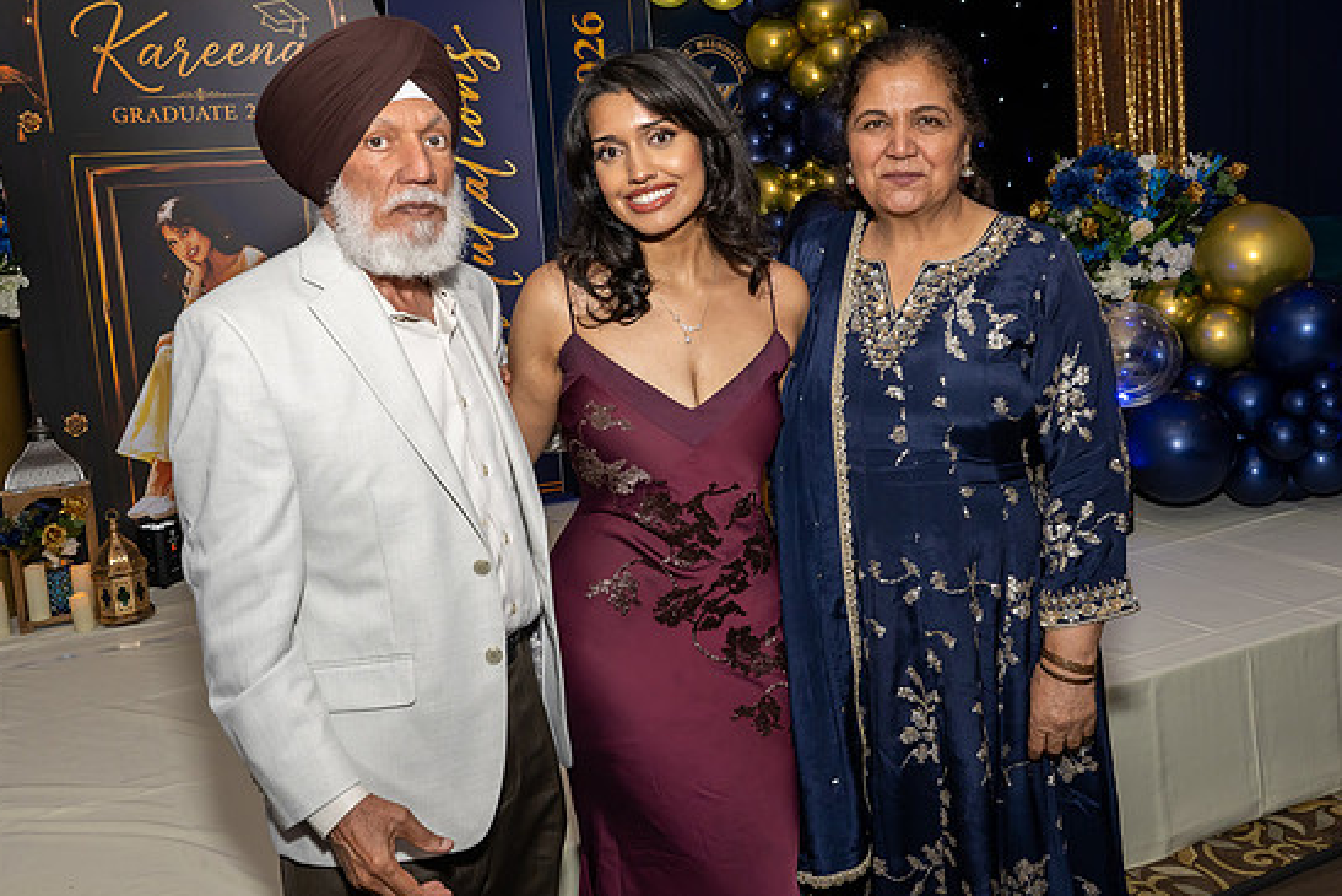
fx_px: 1305
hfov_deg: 54.4
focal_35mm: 35
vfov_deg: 37.7
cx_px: 701
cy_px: 365
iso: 800
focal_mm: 27
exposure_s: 1/250
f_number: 8
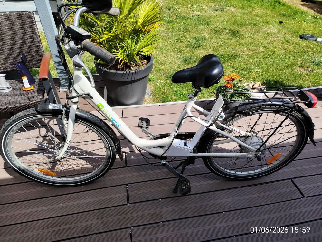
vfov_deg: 56.8
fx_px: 223
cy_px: 121
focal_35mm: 24
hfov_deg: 71.6
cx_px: 161
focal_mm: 5.25
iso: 100
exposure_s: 1/633
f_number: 1.75
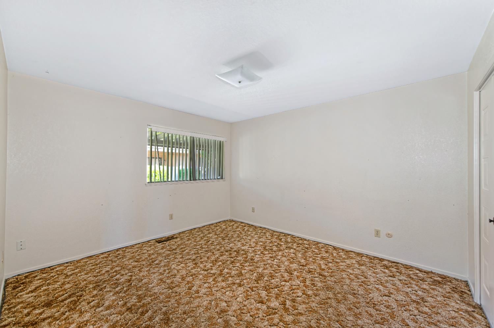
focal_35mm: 14
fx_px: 192
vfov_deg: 81.1
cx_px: 247
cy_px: 164
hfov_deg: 104.3
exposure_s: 1/30
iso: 560
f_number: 2.8
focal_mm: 14
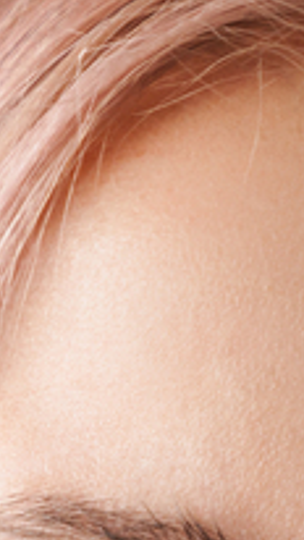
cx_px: 212
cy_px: 1011
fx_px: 6615
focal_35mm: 462
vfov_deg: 4.6
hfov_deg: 2.6
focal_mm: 70
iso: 500
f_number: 4
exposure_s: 1/200
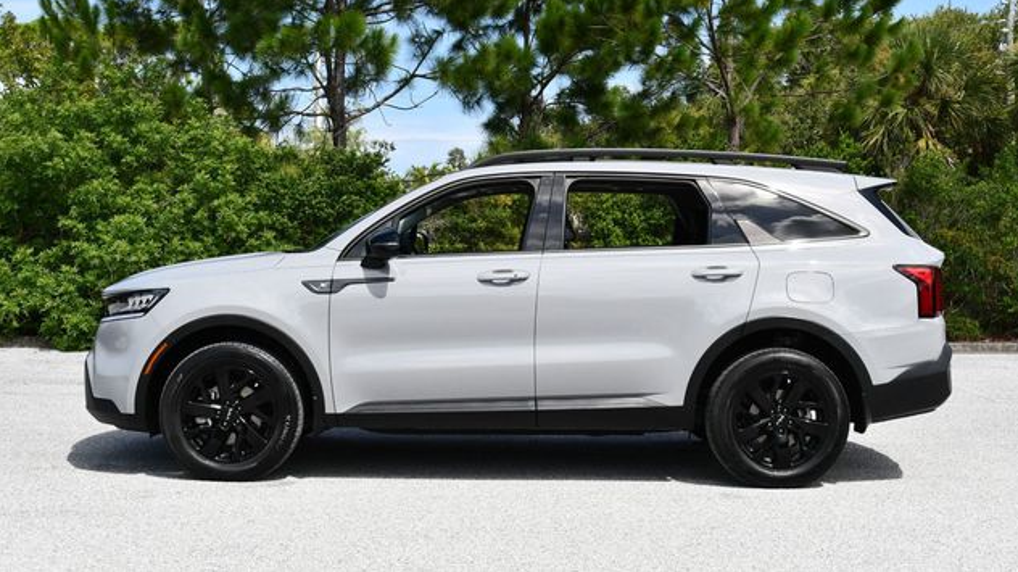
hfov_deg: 40.6
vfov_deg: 23.4
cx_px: 514
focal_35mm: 51
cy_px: 229
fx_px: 1376
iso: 110
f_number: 8
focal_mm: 24
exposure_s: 1/250
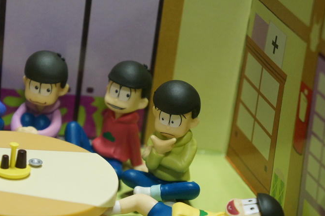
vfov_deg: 12.9
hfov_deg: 19.3
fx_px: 954
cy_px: 149
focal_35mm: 106
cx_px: 106
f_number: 5
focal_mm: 47
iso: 2000
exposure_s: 1/80
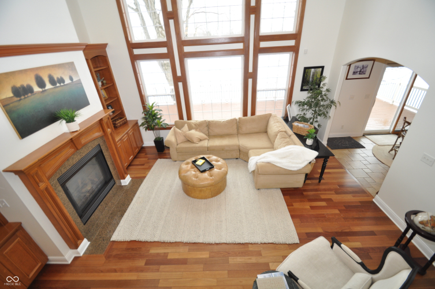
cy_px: 144
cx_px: 218
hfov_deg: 100.5
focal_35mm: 15
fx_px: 181
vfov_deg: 77.2
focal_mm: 10
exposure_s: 1/60
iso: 450
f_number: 4
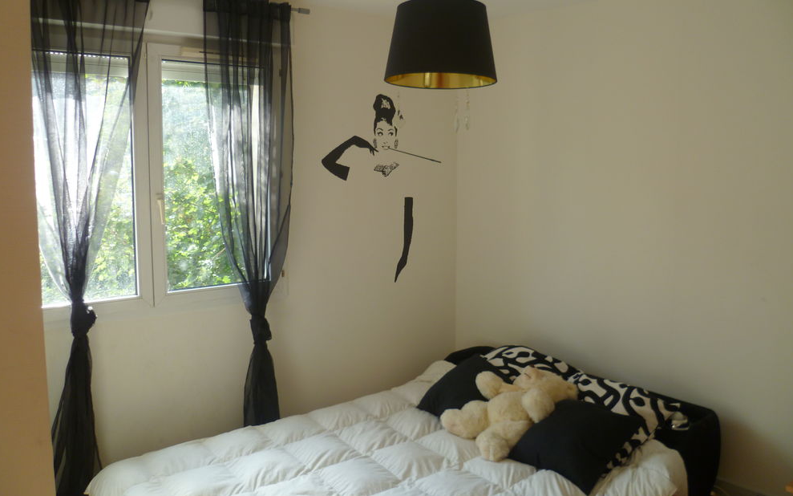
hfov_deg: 62.9
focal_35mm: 30
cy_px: 224
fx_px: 648
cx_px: 396
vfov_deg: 41.8
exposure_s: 1/60
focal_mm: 5
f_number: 2.8
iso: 80
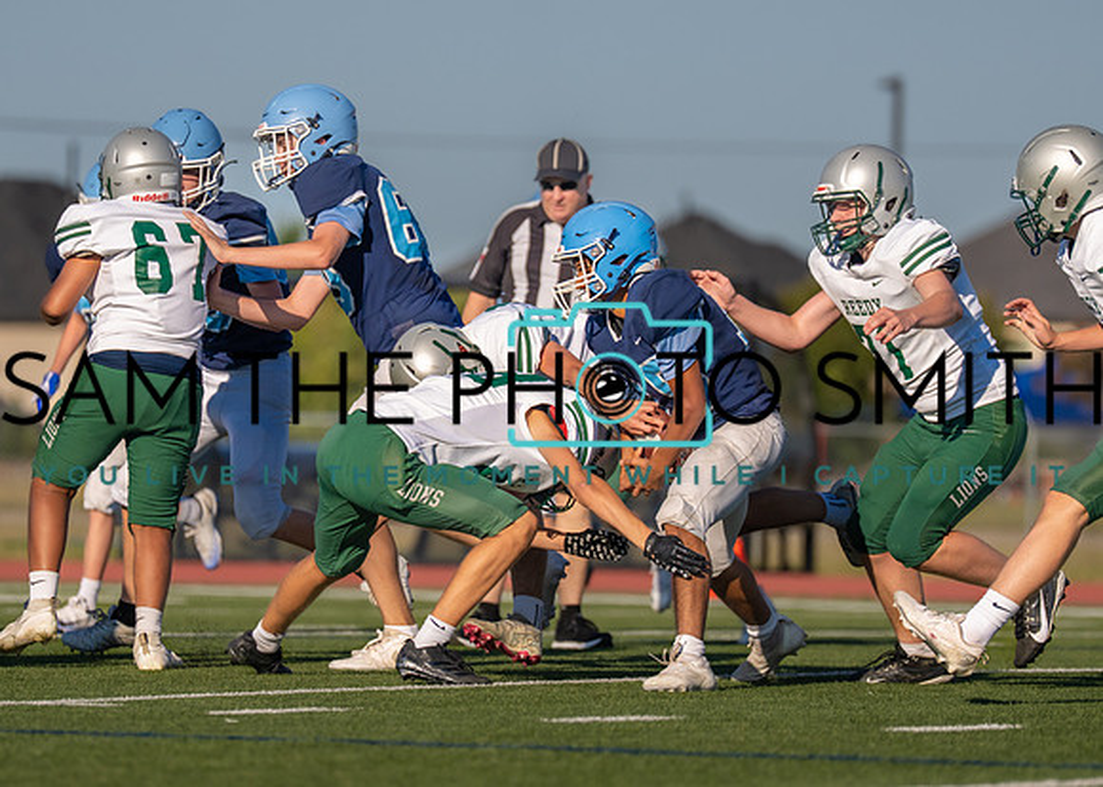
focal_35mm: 340
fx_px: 10637
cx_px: 539
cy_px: 386
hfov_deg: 5.9
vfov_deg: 4.2
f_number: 2.8
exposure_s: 1/8000
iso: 250
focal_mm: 200
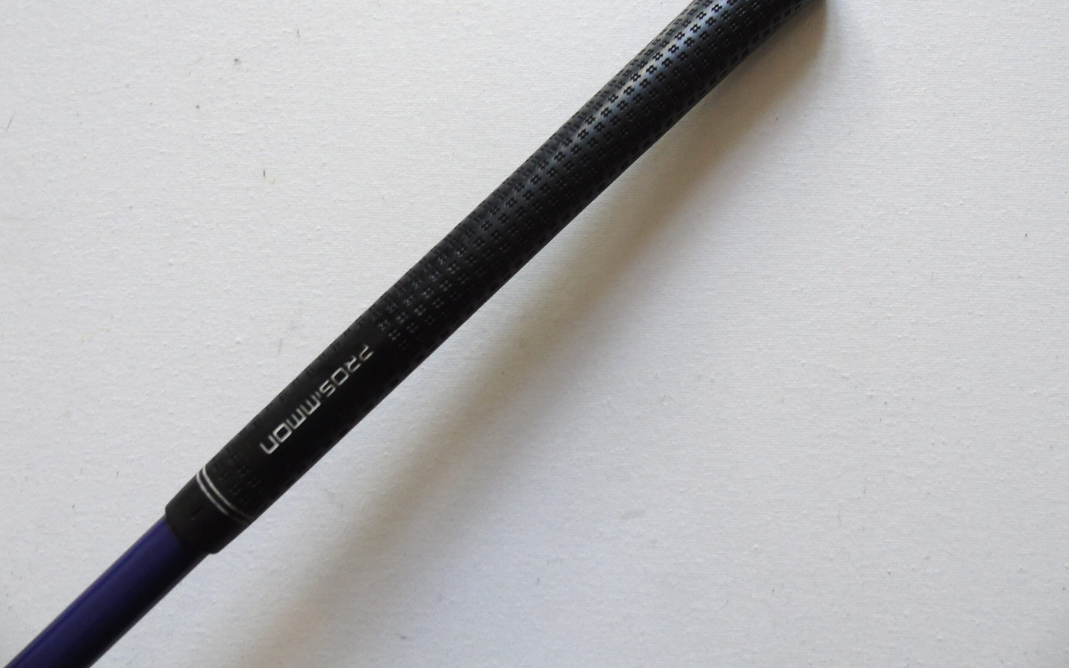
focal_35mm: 27
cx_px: 536
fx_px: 787
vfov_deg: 45.8
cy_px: 268
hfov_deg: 68.4
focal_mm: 4.4
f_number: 3.4
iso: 320
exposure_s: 1/30
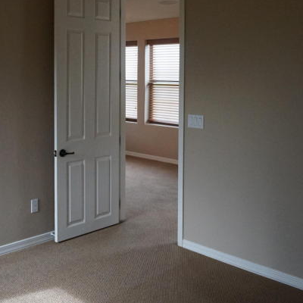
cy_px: 82
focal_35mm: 44
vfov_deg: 37.6
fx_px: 436
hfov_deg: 38.0
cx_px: 108
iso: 3200
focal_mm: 18
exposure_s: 1/160
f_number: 4
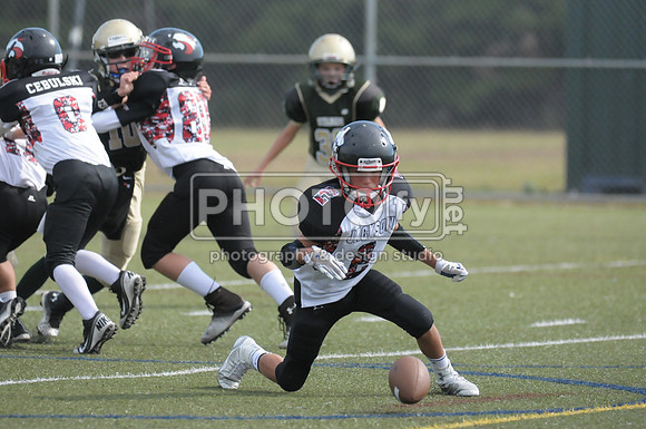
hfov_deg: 5.1
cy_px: 214
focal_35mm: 405
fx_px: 7257
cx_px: 323
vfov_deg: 3.4
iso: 1600
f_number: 4
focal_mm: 270
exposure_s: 1/5000
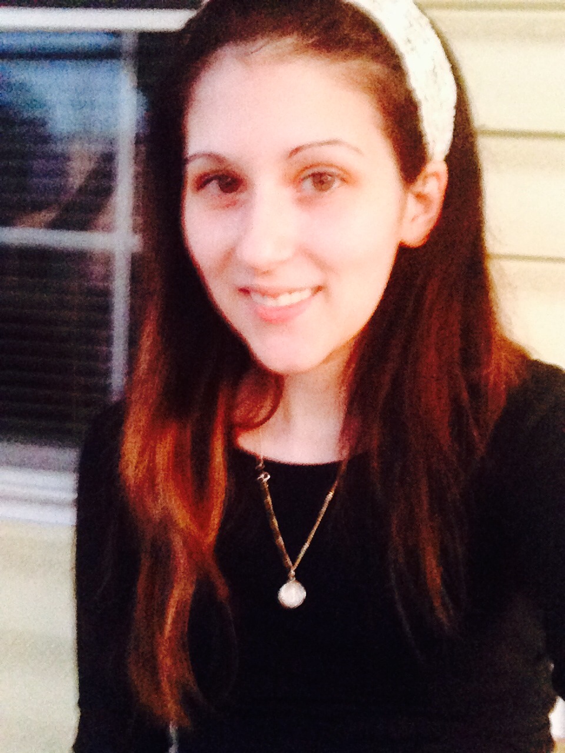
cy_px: 376
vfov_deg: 52.6
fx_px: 762
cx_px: 282
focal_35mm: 35
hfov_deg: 40.7
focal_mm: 2.18
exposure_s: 1/15
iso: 500
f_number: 2.4
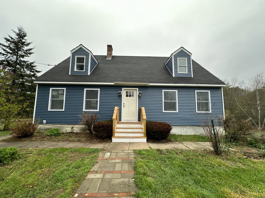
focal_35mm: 14
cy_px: 99
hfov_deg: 102.1
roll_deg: -0.6
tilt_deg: +7.0
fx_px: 107
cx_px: 132
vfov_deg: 85.7
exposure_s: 1/99
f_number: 2.2
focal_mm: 2.22
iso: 80
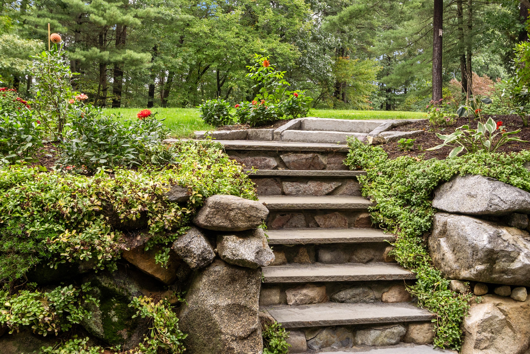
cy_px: 176
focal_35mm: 38
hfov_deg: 50.5
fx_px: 559
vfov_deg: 35.1
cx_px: 303
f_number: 8
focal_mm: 22
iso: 500
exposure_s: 1/125
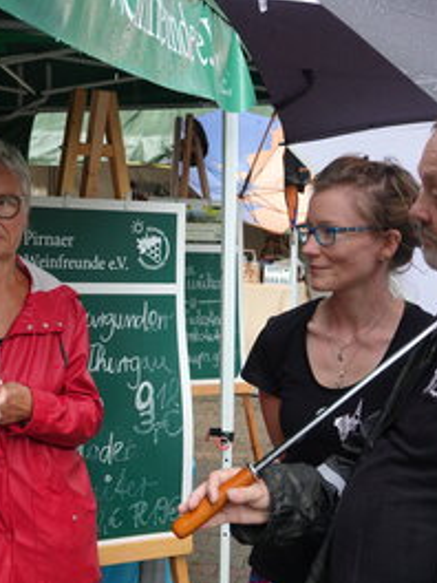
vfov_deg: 29.0
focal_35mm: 67
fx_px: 1128
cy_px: 293
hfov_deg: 21.7
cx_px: 90
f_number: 3.2
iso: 160
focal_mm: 16.92
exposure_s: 1/50
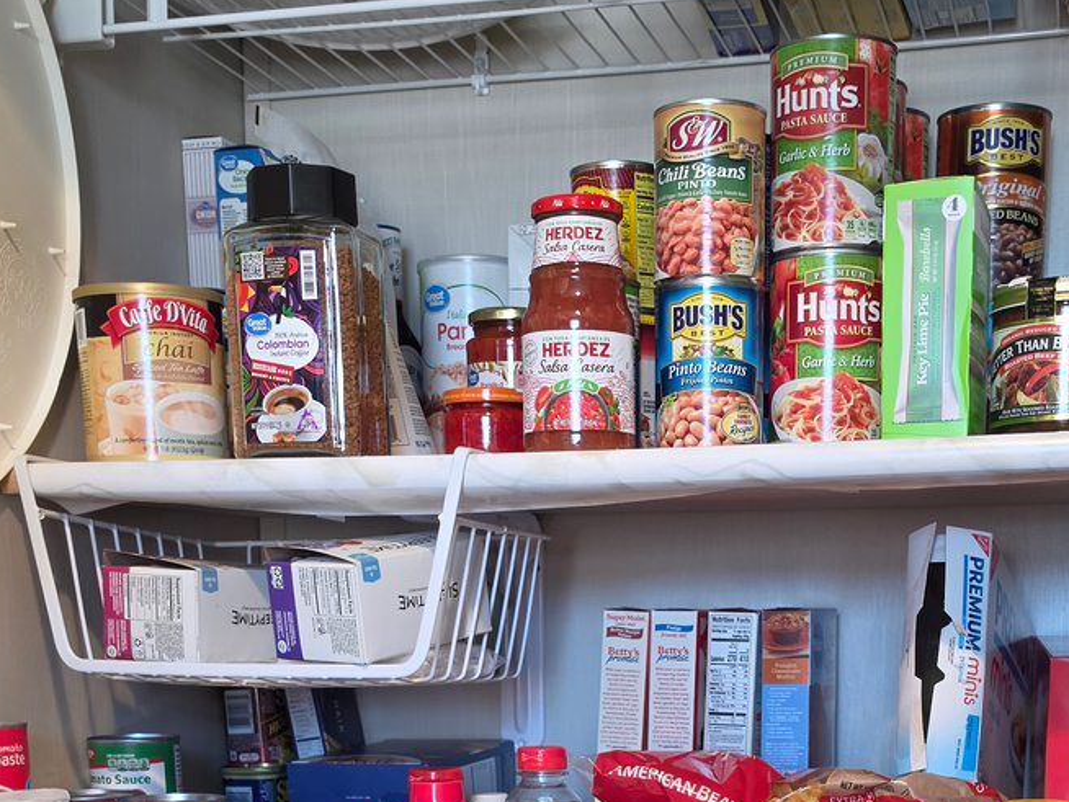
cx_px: 639
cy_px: 903
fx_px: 1668
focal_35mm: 54
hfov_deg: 35.4
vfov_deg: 25.0
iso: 250
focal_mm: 6.5
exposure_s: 1/120
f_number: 1.4
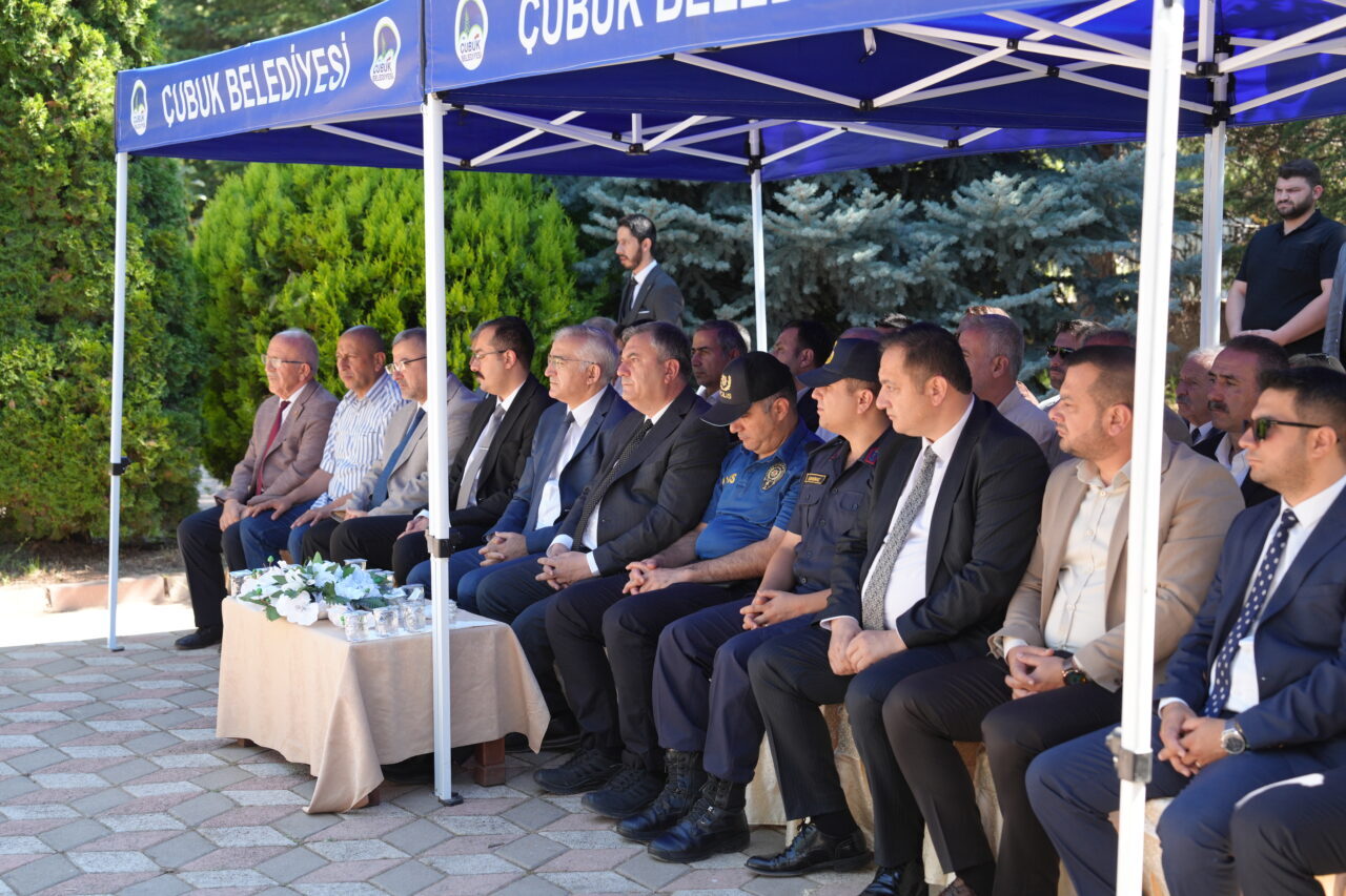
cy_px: 448
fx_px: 2168
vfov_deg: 23.4
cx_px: 673
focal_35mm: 58
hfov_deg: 34.5
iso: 250
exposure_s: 1/160
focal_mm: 58
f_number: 4
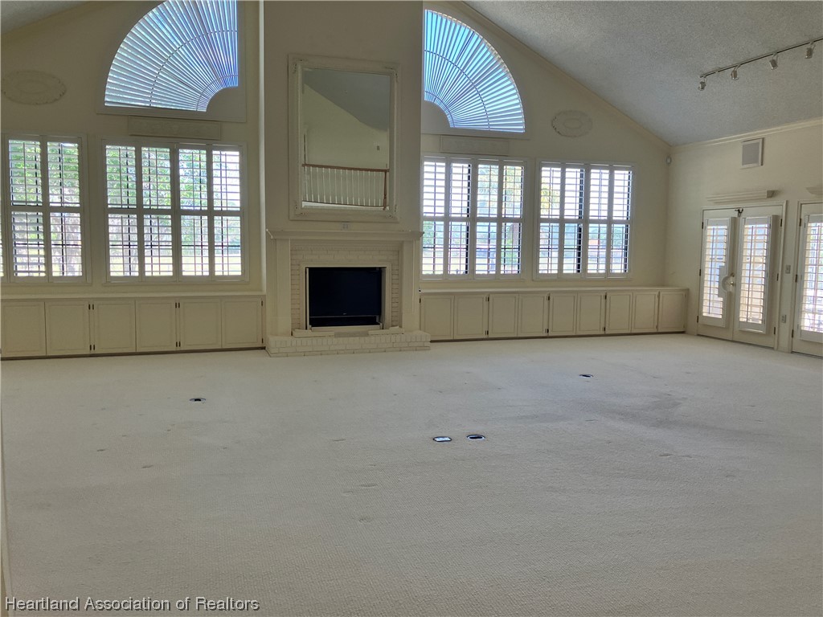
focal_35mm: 28
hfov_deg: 63.4
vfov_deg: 49.7
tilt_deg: -4.6
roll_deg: -0.3
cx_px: 412
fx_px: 666
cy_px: 308
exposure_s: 1/120
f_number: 1.8
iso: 80
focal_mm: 3.99
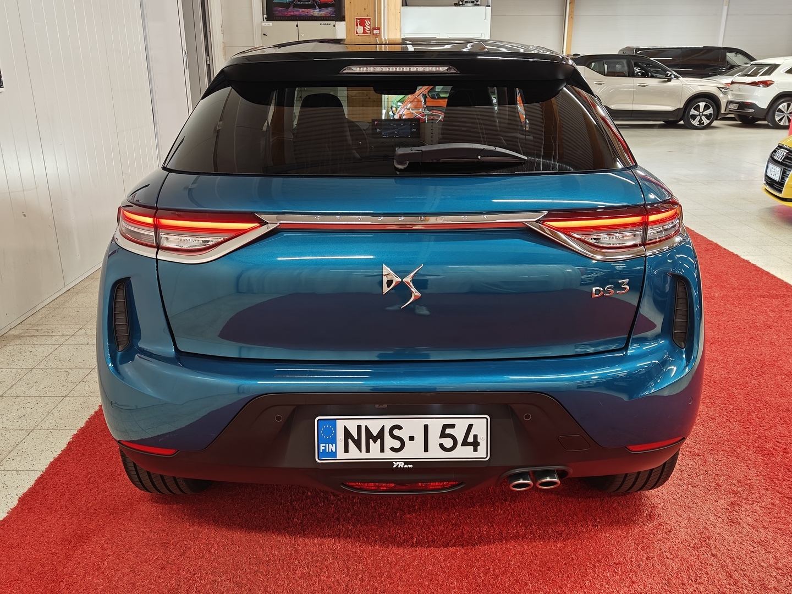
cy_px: 297
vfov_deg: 46.8
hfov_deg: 60.0
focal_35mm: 30
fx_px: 686
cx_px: 396
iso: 64
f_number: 1.8
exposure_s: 1/50
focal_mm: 5.59
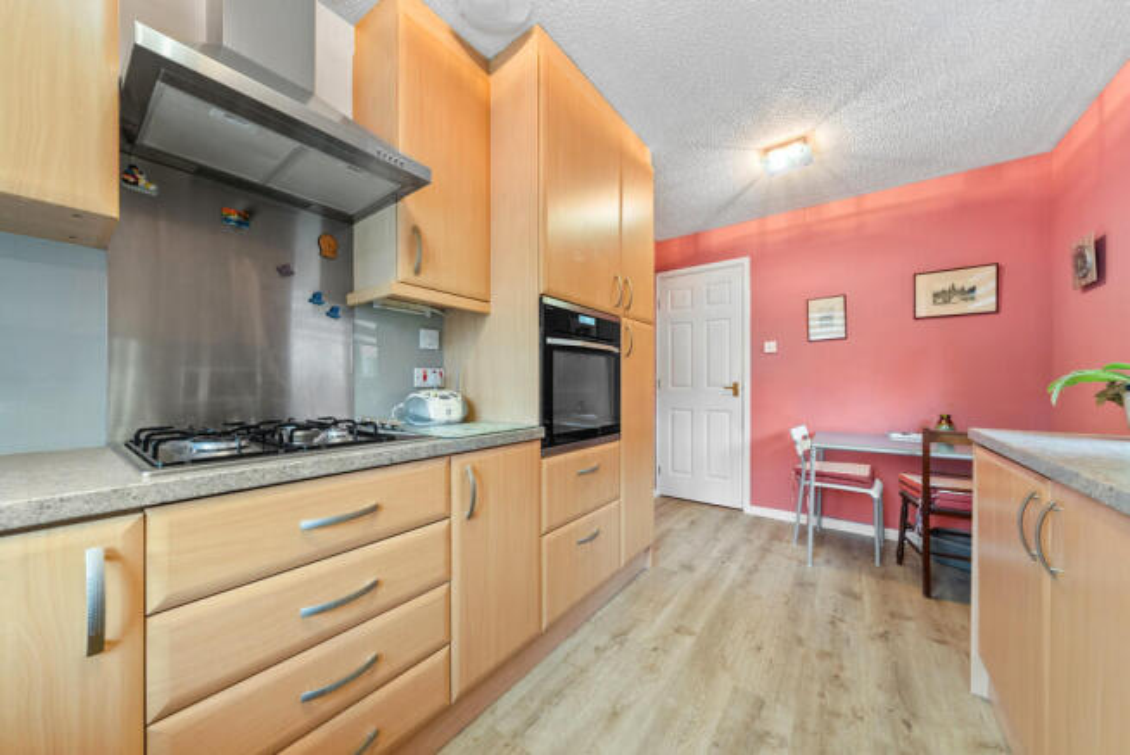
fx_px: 377
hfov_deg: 112.6
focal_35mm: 12
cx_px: 565
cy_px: 378
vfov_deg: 90.1
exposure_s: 6
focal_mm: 12
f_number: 9
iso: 200
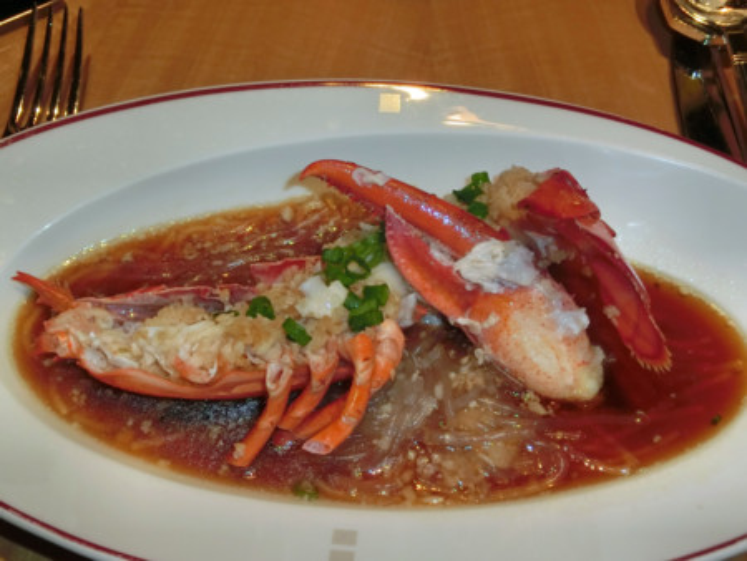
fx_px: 1015
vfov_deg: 30.9
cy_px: 280
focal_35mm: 47
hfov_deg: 40.4
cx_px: 374
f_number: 4.2
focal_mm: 8.29
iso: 200
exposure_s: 1/60
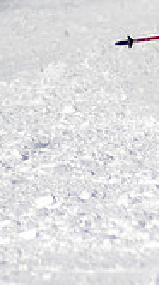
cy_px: -43
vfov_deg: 0.8
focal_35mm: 2555
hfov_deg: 0.5
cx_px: 405
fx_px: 19209
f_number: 2.8
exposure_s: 1/6400
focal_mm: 300
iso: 100
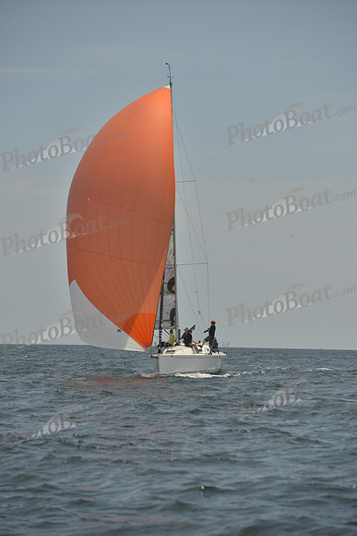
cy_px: 268
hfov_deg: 6.9
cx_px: 178
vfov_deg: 10.3
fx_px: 2973
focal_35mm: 200
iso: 400
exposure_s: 1/800
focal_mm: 200
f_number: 8
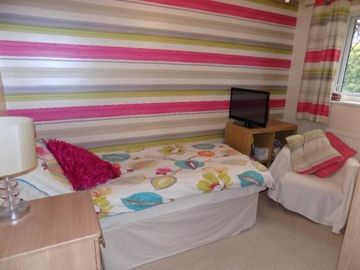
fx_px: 239
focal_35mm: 23
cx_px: 180
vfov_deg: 58.9
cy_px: 135
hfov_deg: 73.9
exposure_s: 1/30
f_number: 3.1
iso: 200
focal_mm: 4
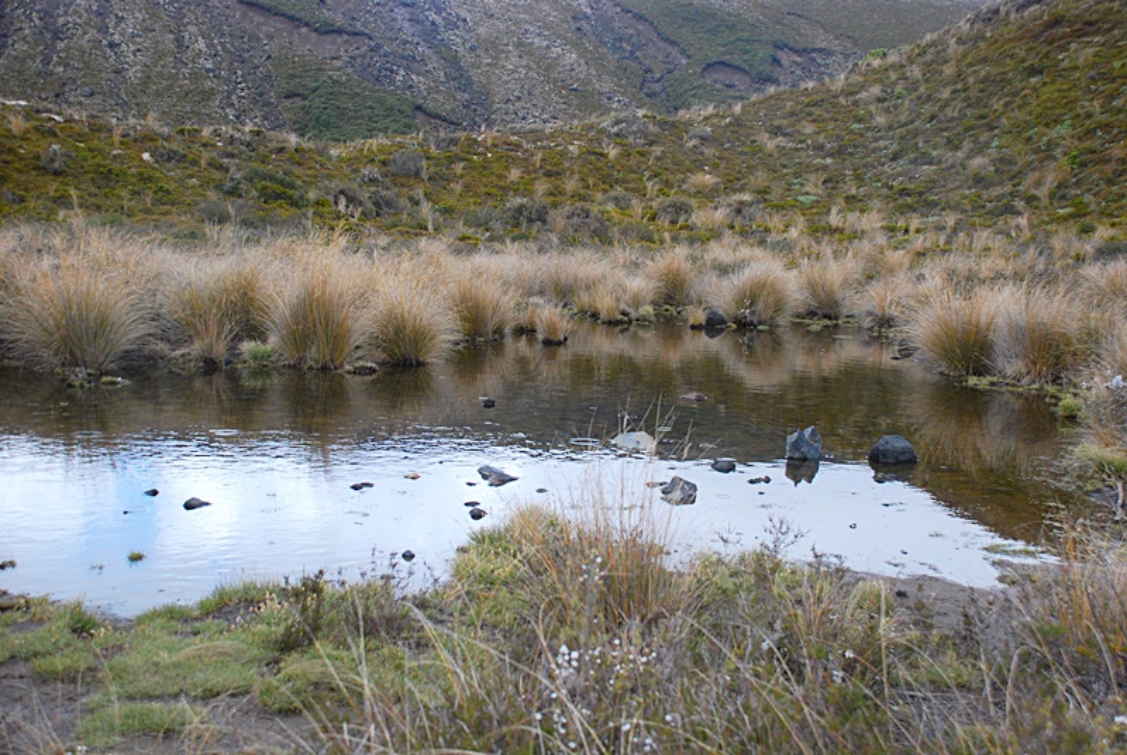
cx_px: 564
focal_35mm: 39
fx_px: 1223
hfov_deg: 49.5
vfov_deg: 34.3
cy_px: 378
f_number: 5.6
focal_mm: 26
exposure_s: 1/500
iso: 400
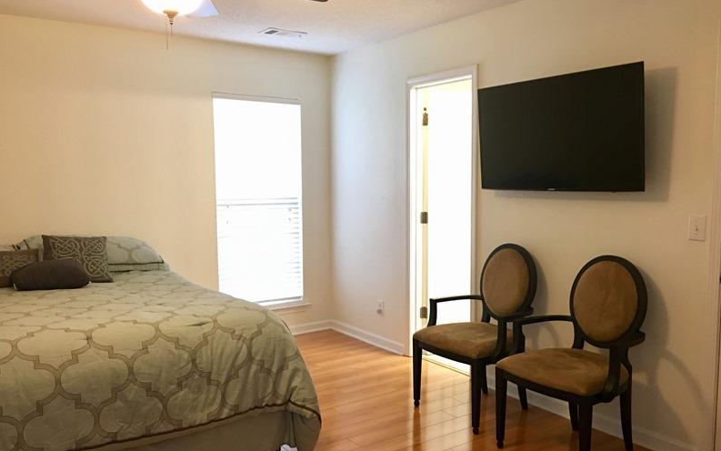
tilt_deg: -5.4
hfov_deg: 61.2
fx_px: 609
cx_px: 363
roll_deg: -0.1
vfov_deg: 40.6
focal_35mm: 31
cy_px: 242
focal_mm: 4.15
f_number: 2.2
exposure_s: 1/10
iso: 100
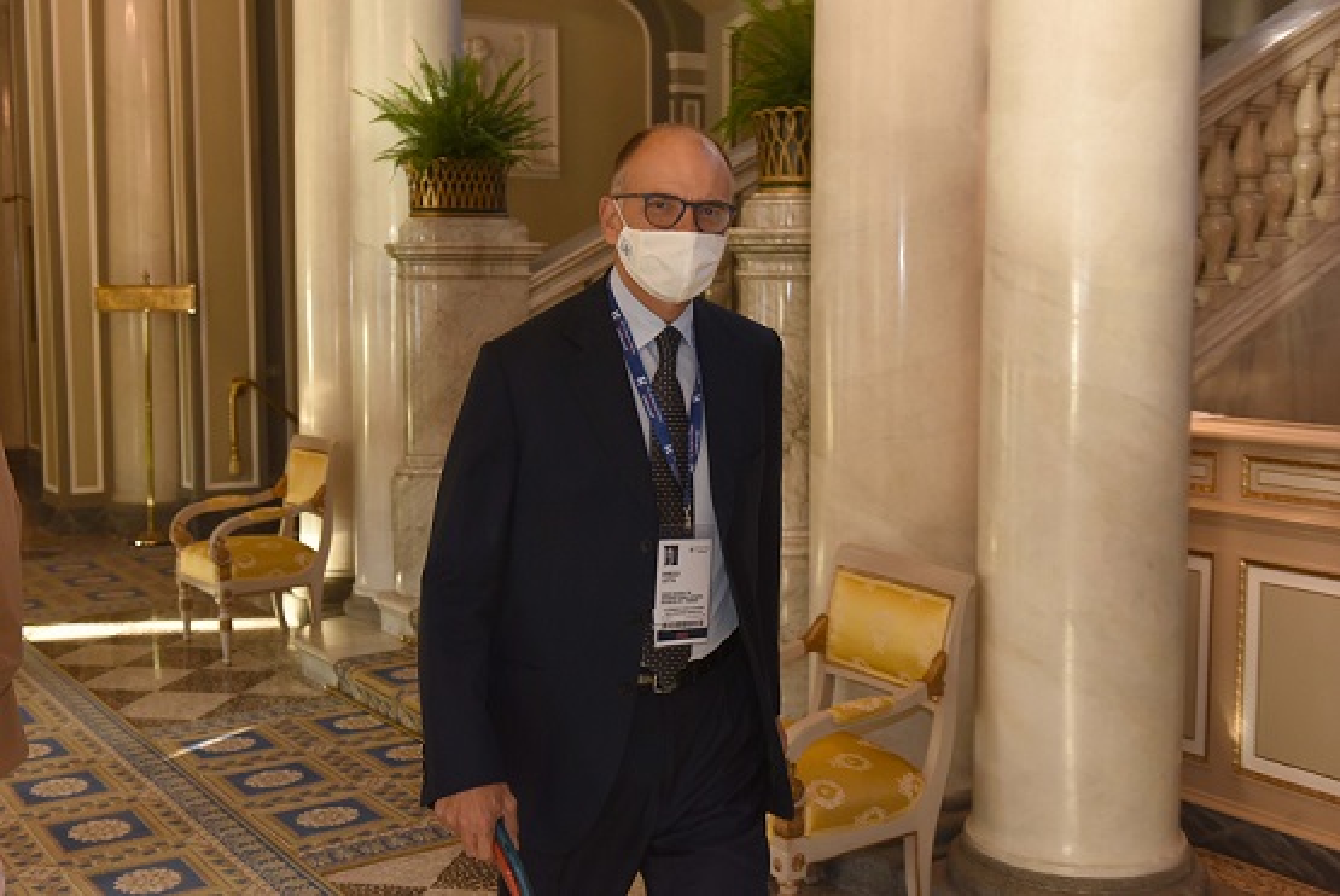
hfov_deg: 43.6
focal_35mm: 45
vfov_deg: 29.9
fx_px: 1676
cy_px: 448
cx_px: 670
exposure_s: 1/200
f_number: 5
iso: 1600
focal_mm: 45
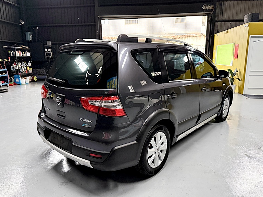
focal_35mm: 25
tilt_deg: -12.6
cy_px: 98
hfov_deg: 69.4
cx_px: 129
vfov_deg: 54.9
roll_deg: +0.8
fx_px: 190
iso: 800
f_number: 1.78
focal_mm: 6.76
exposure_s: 1/60
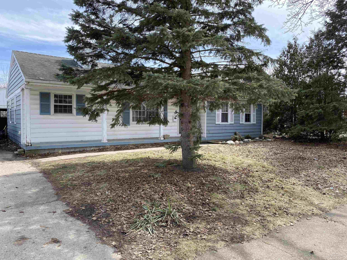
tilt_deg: -1.3
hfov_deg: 67.3
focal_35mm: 26
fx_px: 261
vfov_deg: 53.1
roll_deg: +0.3
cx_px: 174
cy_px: 130
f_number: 1.8
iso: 32
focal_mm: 4.25
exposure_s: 1/719
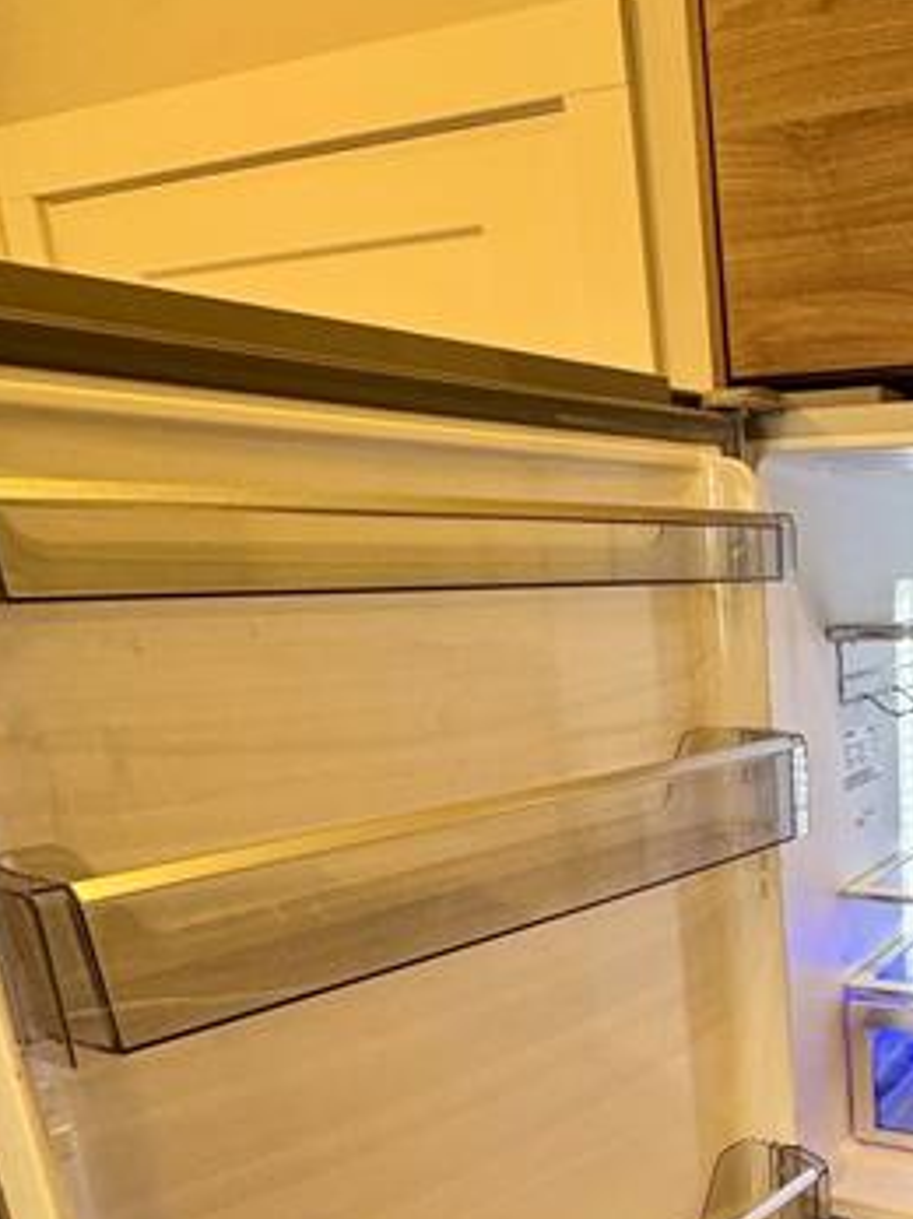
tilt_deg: -16.3
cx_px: 976
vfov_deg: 56.3
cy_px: 871
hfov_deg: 38.5
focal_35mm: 31
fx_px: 1091
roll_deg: +1.5
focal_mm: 2.22
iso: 250
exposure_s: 1/120
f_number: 2.2
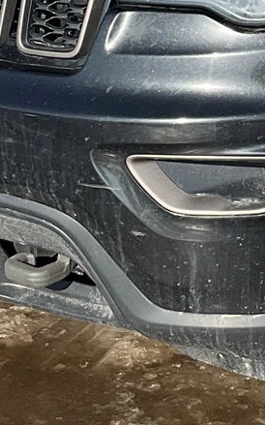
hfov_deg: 9.1
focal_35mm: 140
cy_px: 39
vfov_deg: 14.8
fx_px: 1619
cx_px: 412
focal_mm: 3
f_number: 1.8
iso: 25
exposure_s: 1/1412
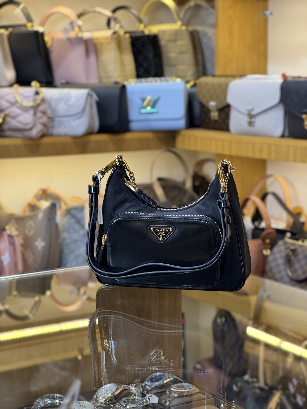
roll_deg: -0.1
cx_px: 154
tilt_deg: -6.0
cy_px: 204
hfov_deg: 19.1
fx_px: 911
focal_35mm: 77
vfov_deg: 25.3
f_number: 2.8
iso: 160
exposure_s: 1/50
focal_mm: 9
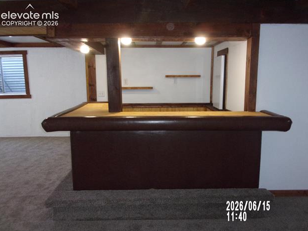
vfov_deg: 48.1
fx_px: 258
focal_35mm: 29
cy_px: 118
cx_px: 157
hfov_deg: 61.7
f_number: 3.9
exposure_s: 1/34
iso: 320
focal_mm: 5.1
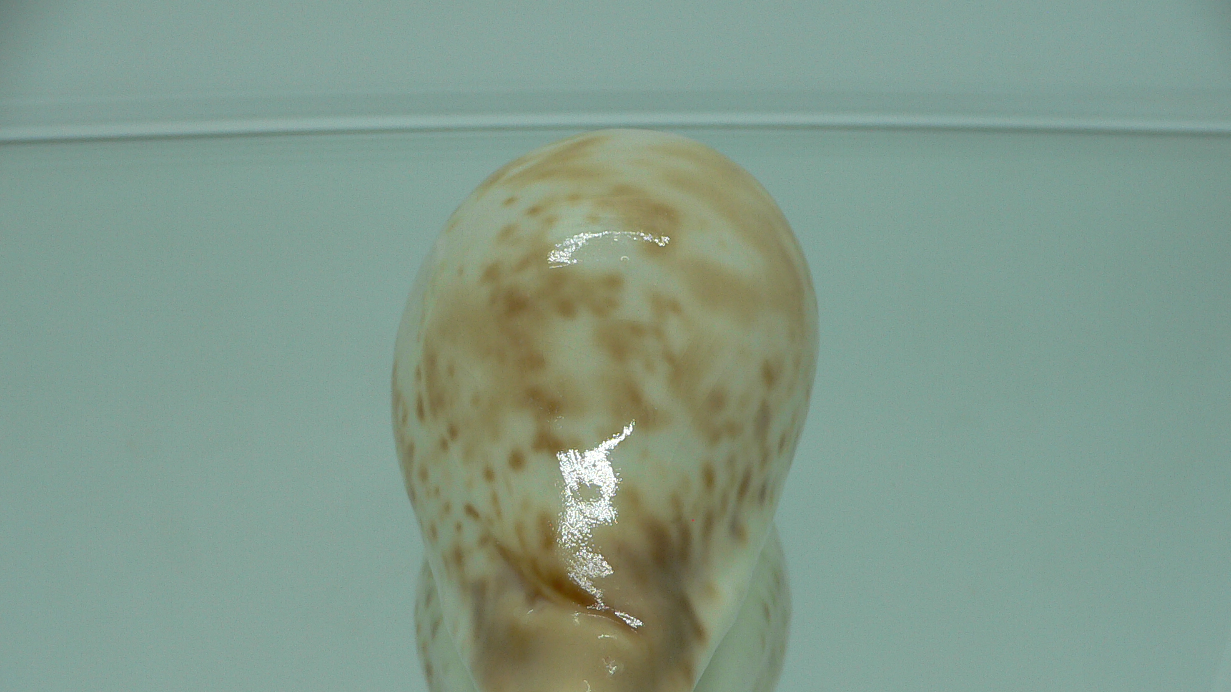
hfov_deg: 51.6
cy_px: 427
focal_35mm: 39
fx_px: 1273
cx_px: 623
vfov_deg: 30.3
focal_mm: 4.6
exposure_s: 1/80
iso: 80
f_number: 2.8
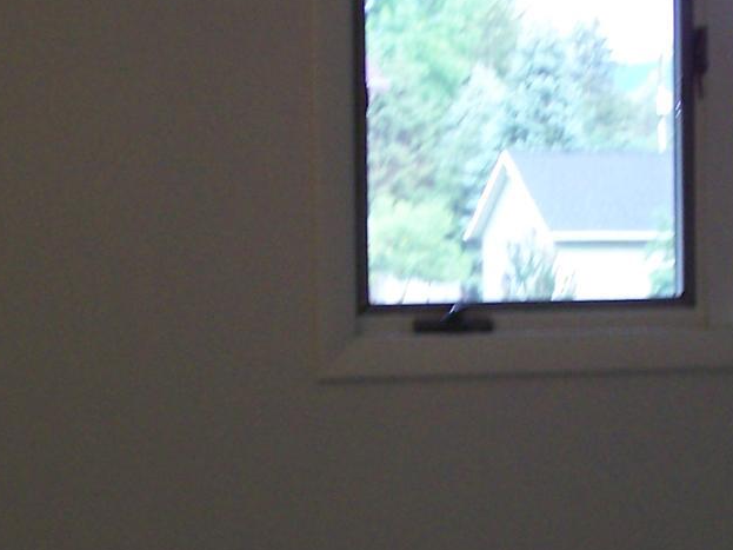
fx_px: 2646
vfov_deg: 11.8
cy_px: 387
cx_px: 497
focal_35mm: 125
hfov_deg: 15.7
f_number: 2.8
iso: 125
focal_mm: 6.3
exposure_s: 1/30
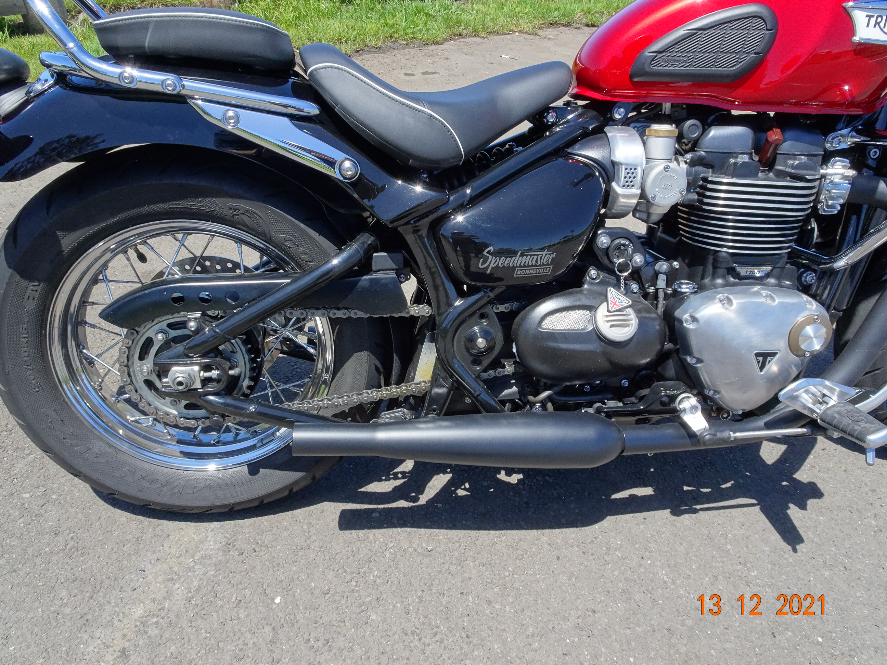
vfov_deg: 56.8
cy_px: 332
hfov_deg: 71.6
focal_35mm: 24
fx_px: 615
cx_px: 444
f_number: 3.5
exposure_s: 1/200
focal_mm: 4.1
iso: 80
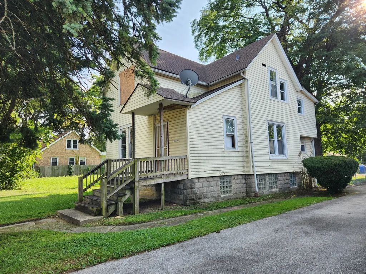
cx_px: 183
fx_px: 243
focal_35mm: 23
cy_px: 137
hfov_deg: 73.9
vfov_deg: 58.9
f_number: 1.8
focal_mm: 5.4
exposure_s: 1/302
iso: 20
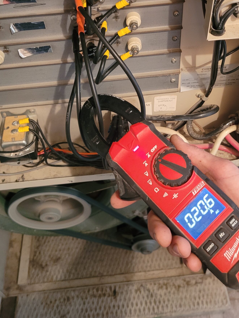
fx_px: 350
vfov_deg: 48.3
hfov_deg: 37.7
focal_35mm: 38
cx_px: 124
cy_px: 110
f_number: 1.8
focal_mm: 5.4
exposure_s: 1/30
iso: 500
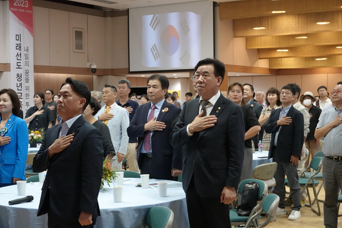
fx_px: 636
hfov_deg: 30.1
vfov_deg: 20.3
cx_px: 171
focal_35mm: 67
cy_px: 115
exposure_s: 1/80
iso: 2500
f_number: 4
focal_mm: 24.35
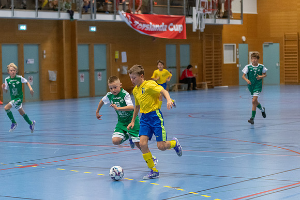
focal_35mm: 108
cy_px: 100
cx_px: 150
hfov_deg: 18.9
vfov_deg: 12.6
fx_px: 903
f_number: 2.8
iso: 2800
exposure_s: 1/500
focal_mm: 70
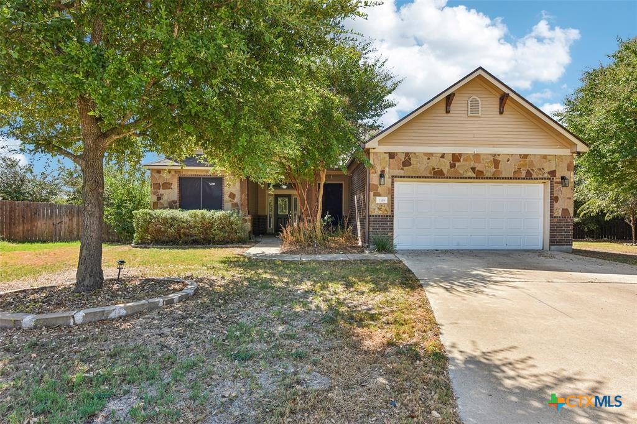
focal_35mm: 18
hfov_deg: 90.0
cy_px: 212
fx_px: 318
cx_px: 318
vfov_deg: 67.3
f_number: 8
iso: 100
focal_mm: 18
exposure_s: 1/160
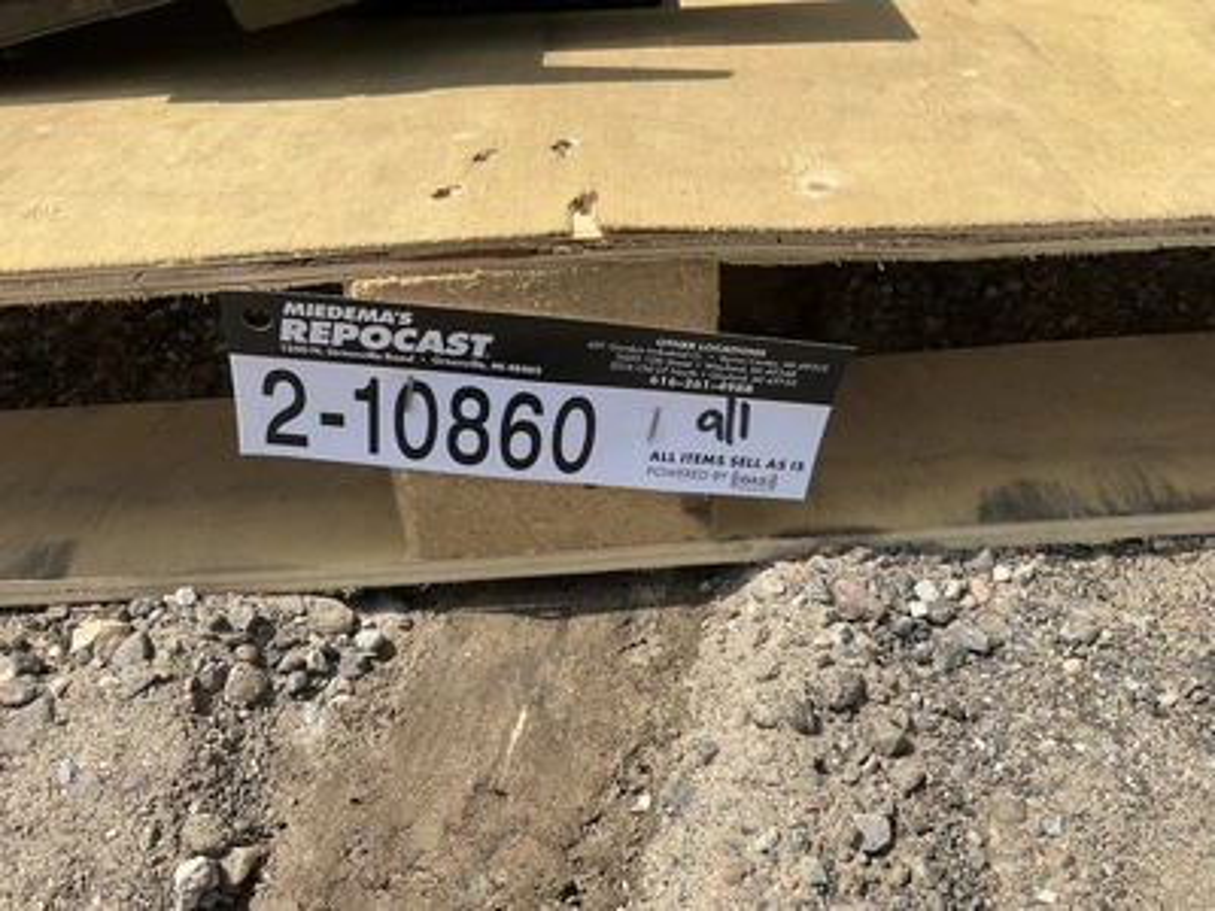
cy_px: 456
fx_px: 1018
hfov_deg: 61.7
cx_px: 608
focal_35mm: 29
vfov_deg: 48.2
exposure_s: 1/1984
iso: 25
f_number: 1.8
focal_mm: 3
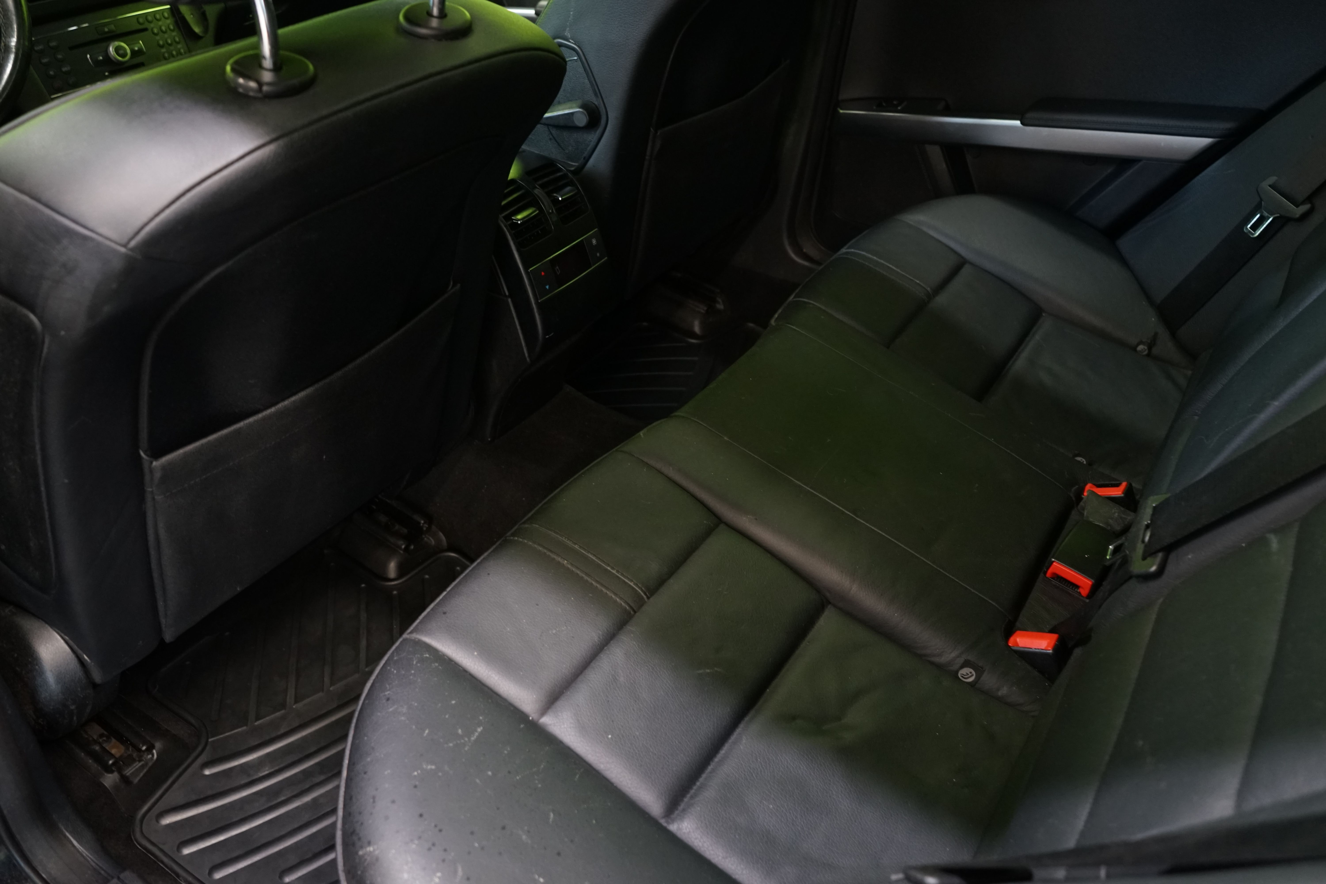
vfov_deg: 45.0
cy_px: 442
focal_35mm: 29
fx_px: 1068
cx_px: 663
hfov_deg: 63.7
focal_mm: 29
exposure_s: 1/13
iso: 2000
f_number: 5
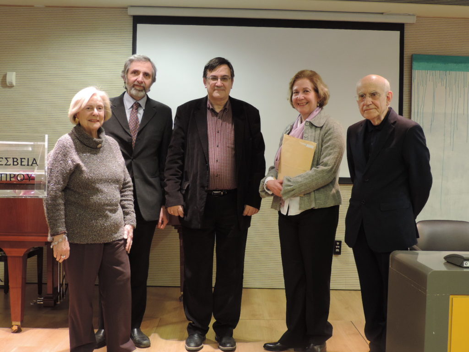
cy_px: 176
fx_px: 583
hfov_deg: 43.9
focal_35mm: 43
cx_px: 234
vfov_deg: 33.6
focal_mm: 7.6
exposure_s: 1/13
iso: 400
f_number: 3.4
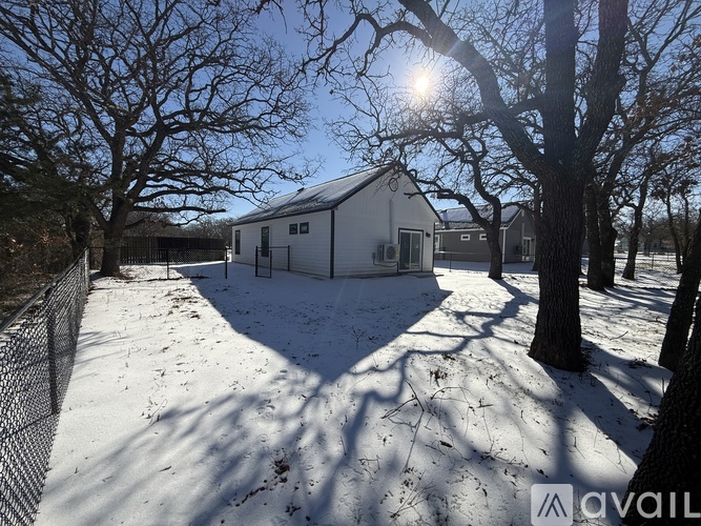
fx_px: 283
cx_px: 350
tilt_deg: -2.7
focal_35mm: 14
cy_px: 263
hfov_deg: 102.1
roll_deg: -1.1
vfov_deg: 85.7
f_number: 2.2
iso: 50
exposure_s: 1/4149
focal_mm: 2.22
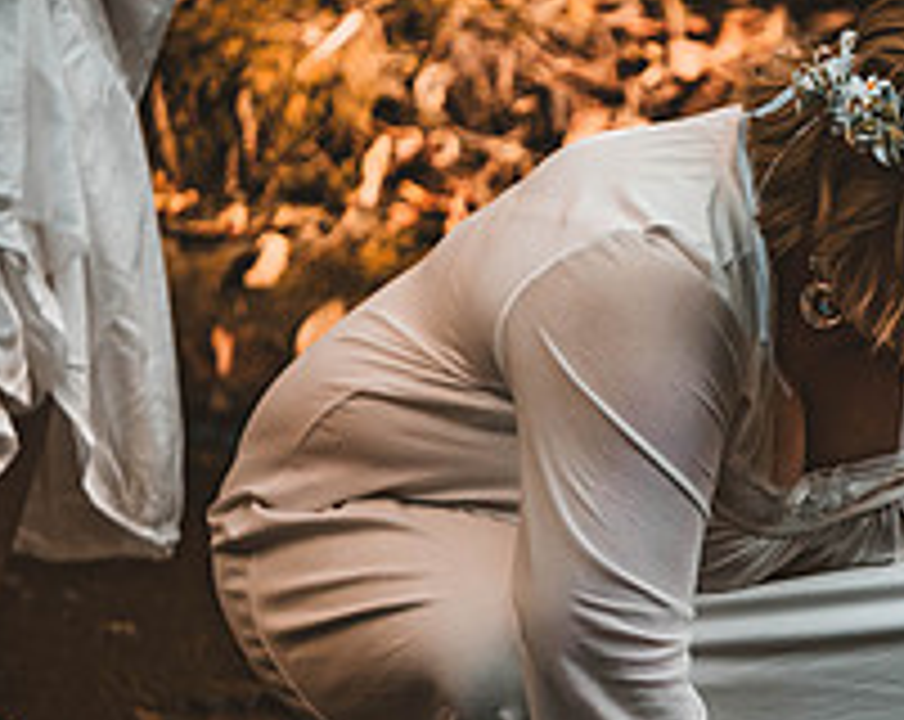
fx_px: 14500
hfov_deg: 3.6
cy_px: 569
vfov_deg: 2.8
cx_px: 900
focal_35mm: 543
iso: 1000
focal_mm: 200
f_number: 2.8
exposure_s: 1/400
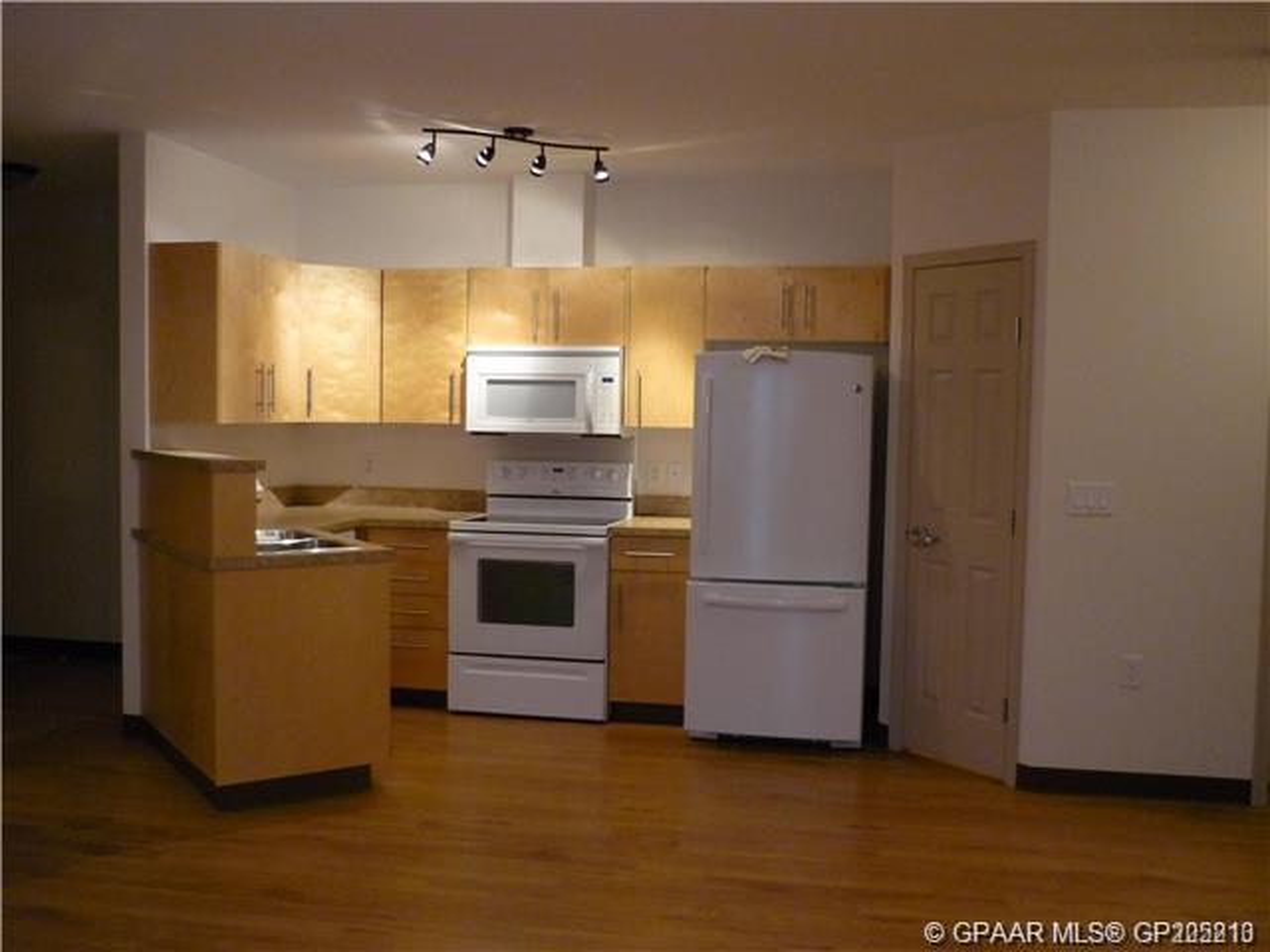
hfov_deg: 55.4
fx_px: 1211
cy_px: 476
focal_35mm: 33
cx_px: 635
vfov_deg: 42.9
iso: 400
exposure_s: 1/25
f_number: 2.8
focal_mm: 5.5
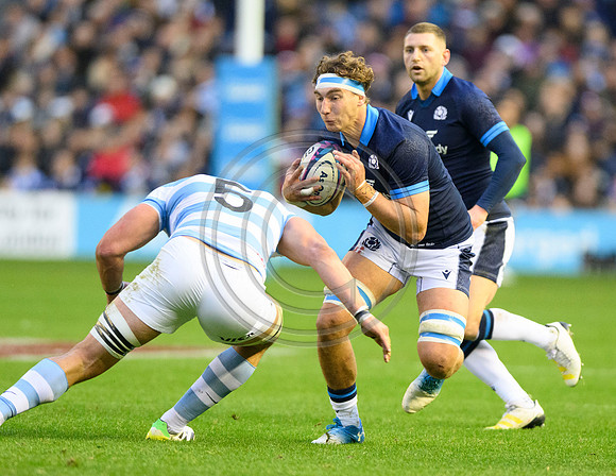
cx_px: 362
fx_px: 13328
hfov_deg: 2.6
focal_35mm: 741
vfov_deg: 2.0
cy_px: 311
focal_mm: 400
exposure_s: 1/1000
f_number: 3.5
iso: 4000
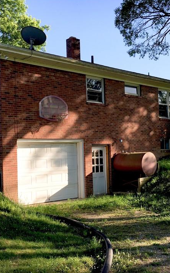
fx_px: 326
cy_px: 143
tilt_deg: +3.4
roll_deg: +2.6
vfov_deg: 45.3
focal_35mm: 44
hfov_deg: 29.1
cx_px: 104
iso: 25
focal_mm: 4.15
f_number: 2.2
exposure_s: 1/769
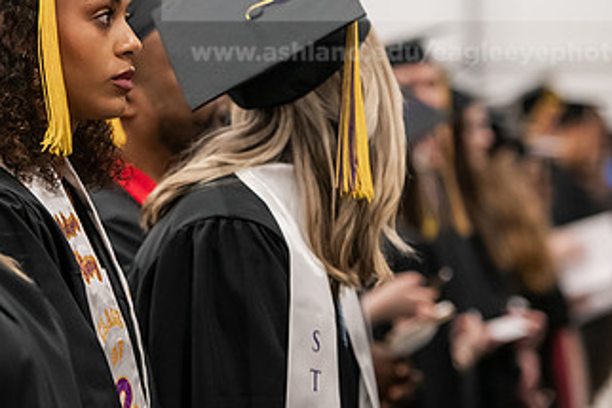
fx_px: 3673
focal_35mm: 216
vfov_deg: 6.4
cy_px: 92
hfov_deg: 9.5
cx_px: 105
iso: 3200
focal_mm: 120
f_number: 3.2
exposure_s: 1/200
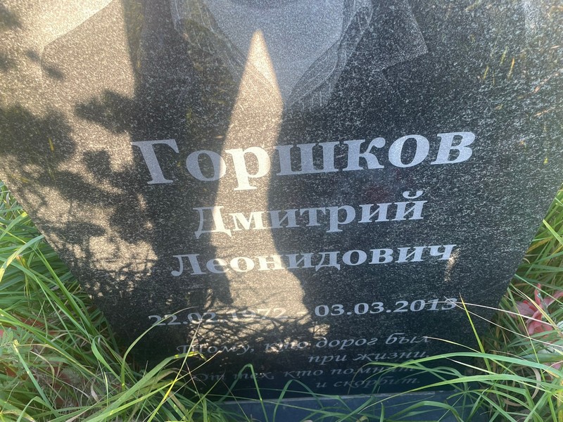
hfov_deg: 67.3
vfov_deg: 53.1
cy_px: 211
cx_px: 282
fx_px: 423
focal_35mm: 26
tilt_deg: -47.6
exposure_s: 1/121
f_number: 1.6
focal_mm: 4.2
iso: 40
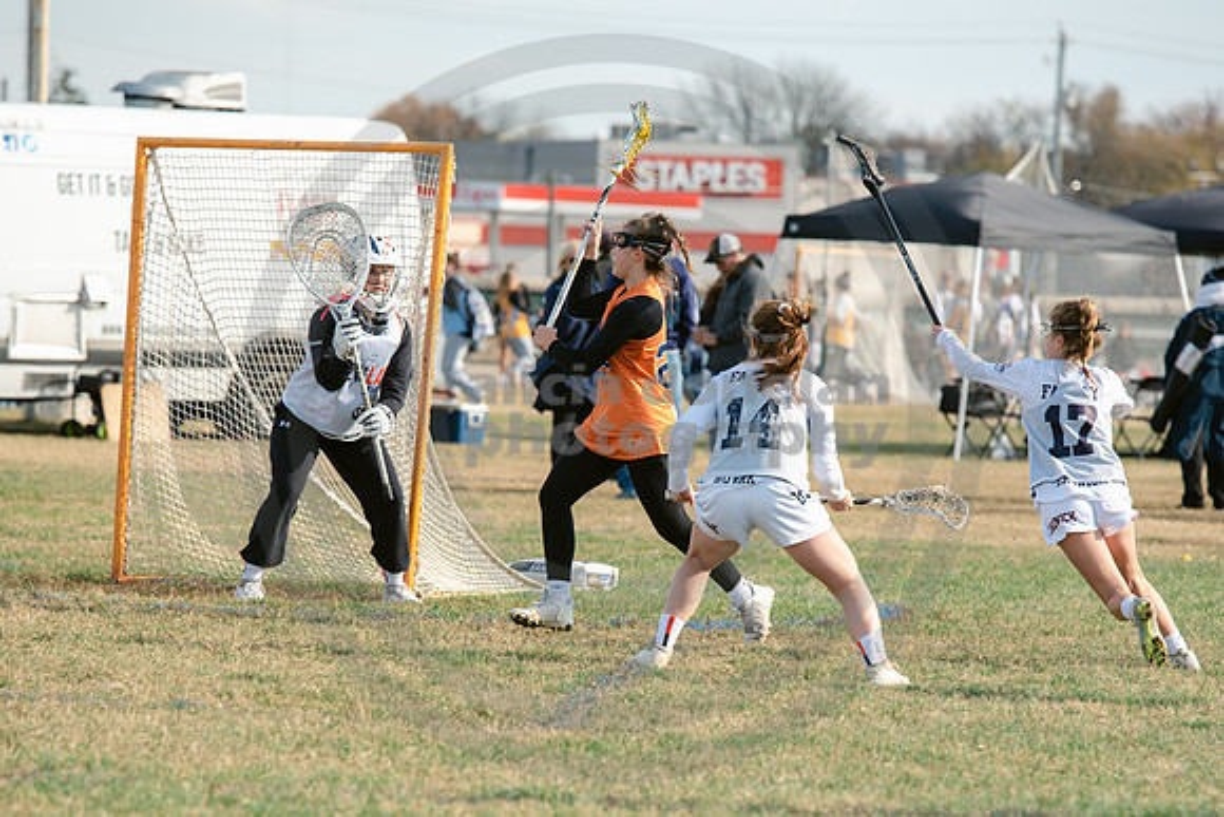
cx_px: 612
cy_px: 559
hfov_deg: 7.5
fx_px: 9308
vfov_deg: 5.0
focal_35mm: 274
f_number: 4.5
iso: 250
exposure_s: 1/1250
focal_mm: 200
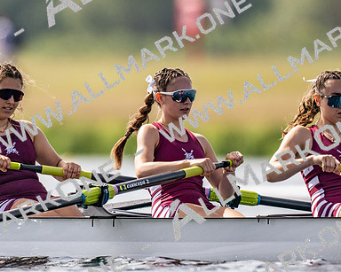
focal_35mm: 1277
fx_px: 12885
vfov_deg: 1.2
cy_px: 157
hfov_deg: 1.5
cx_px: 94
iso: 180
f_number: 4
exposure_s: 1/2500
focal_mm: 600
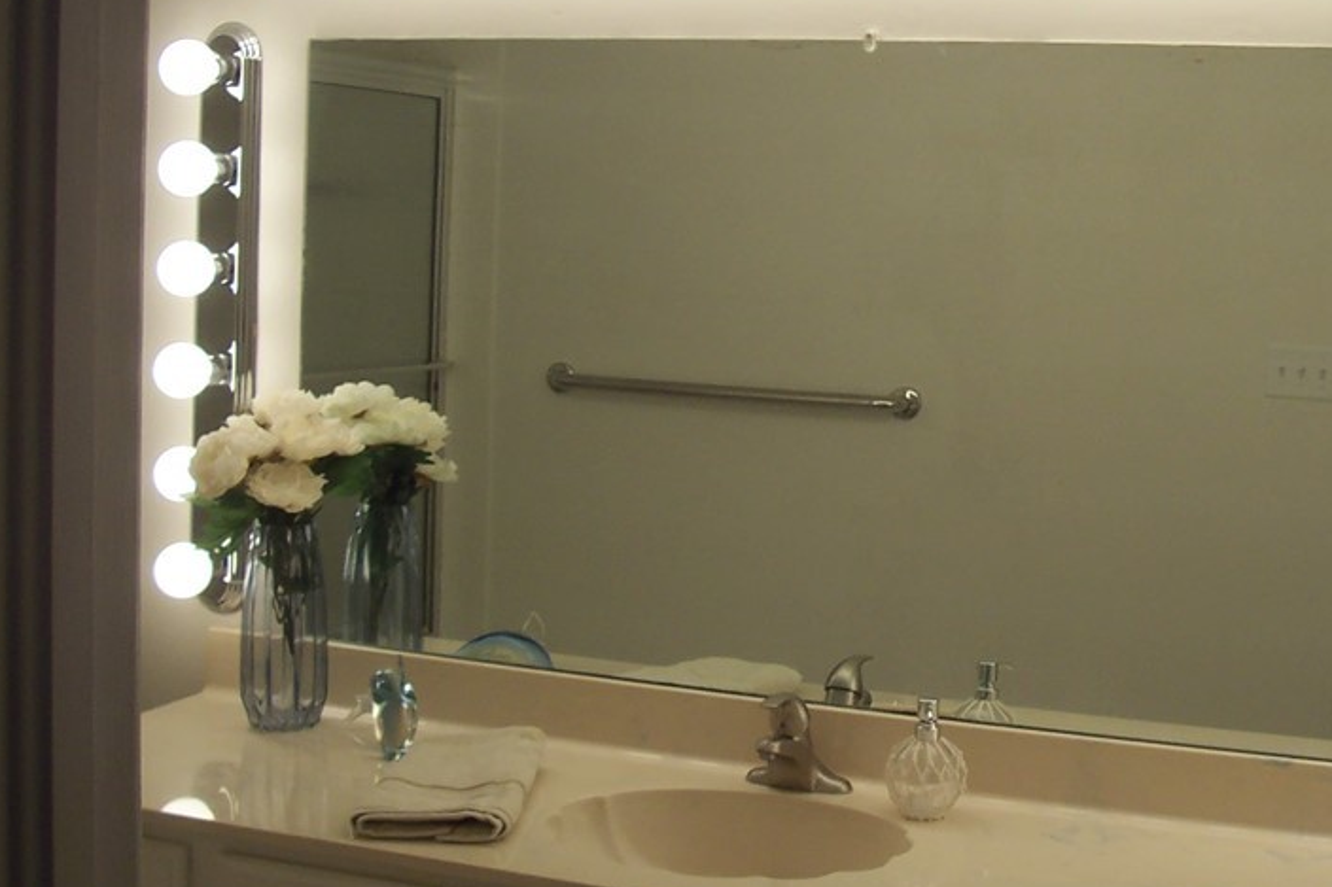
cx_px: 944
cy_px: 367
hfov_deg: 35.1
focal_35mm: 56
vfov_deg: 24.1
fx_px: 2071
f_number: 2.8
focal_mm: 5.6
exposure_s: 1/90
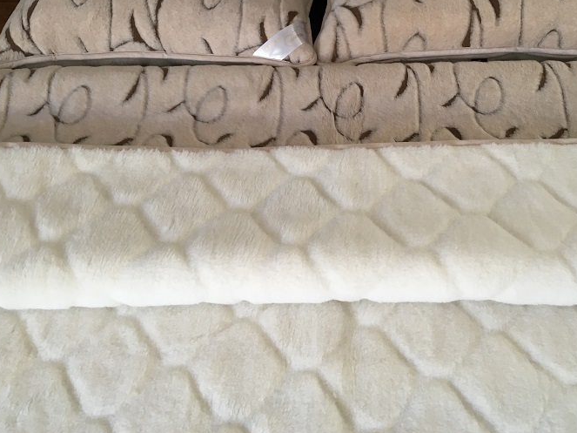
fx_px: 583
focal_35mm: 35
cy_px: 195
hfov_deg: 52.5
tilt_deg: -52.0
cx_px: 322
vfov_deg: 40.6
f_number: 2.2
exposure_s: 1/33
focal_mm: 4.15
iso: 80
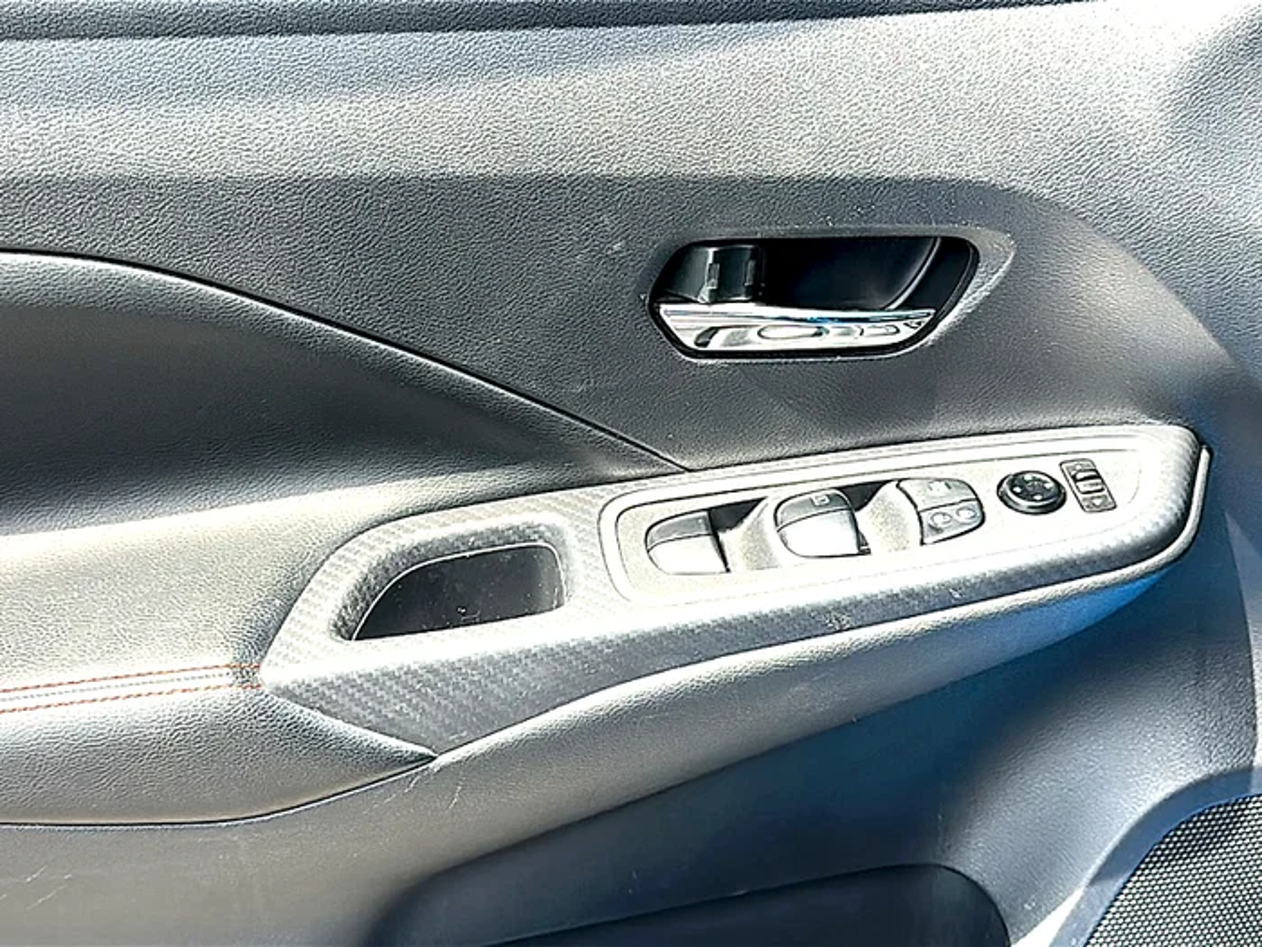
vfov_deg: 34.3
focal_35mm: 42
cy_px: 474
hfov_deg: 44.8
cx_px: 631
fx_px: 1531
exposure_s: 1/430
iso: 100
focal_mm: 6.86
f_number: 1.78
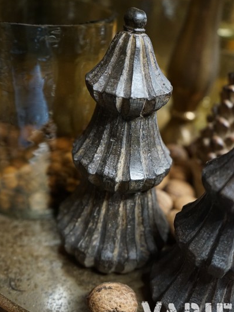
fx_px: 324
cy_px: 165
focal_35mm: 36
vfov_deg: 51.3
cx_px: 117
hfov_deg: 39.7
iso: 4000
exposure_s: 1/60
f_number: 4
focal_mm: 33
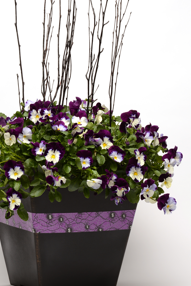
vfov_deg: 12.4
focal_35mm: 165
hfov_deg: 8.3
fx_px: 1313
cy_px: 96
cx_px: 65
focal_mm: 105
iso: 200
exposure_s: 1/60
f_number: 18
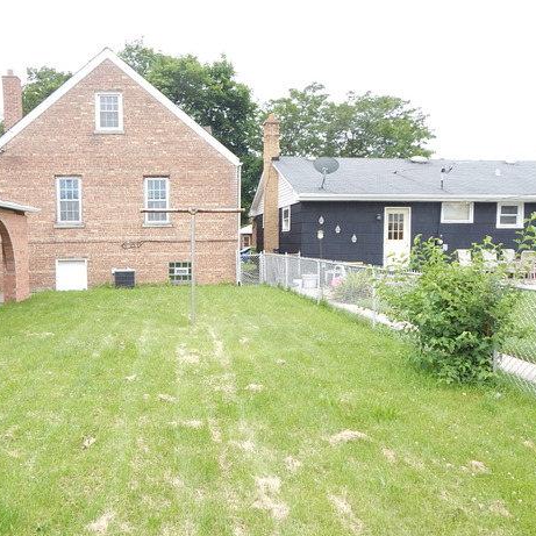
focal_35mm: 27
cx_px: 199
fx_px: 473
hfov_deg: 58.3
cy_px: 276
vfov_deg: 59.1
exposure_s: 1/320
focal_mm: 4
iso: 125
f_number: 3
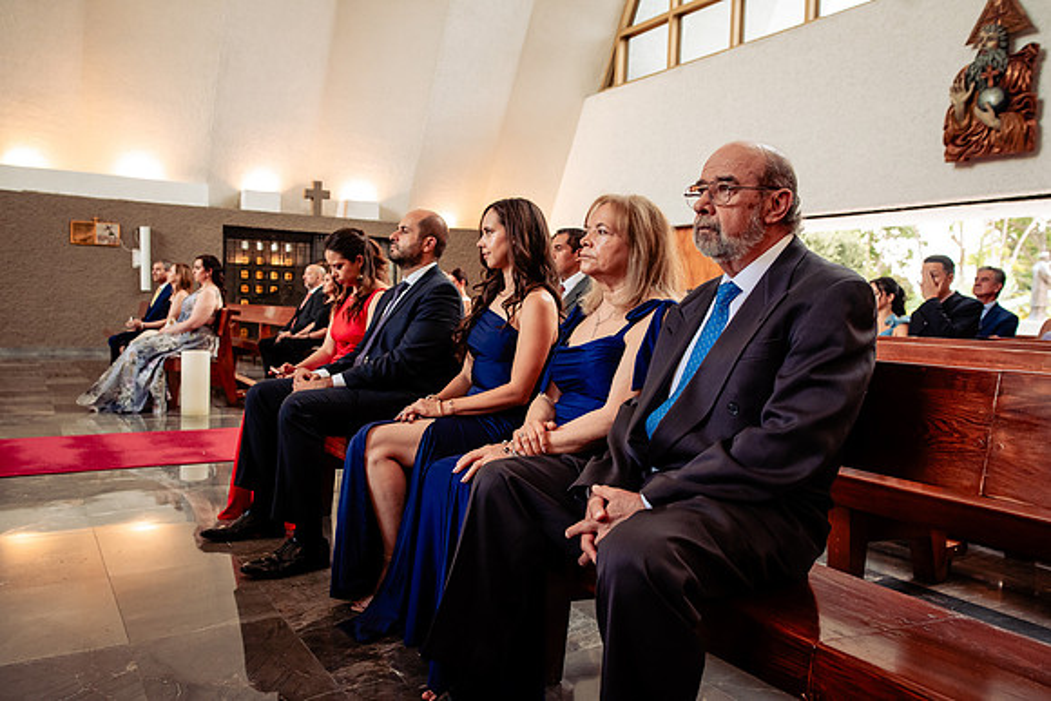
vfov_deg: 46.4
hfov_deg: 65.5
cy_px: 350
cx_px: 526
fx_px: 818
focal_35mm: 28
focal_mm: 28
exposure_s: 1/125
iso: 1600
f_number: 4.5
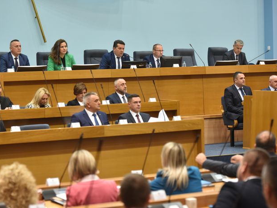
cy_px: 104
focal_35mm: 120
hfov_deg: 16.4
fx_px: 960
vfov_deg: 12.4
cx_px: 127
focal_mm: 110
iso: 4000
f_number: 4
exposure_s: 1/200
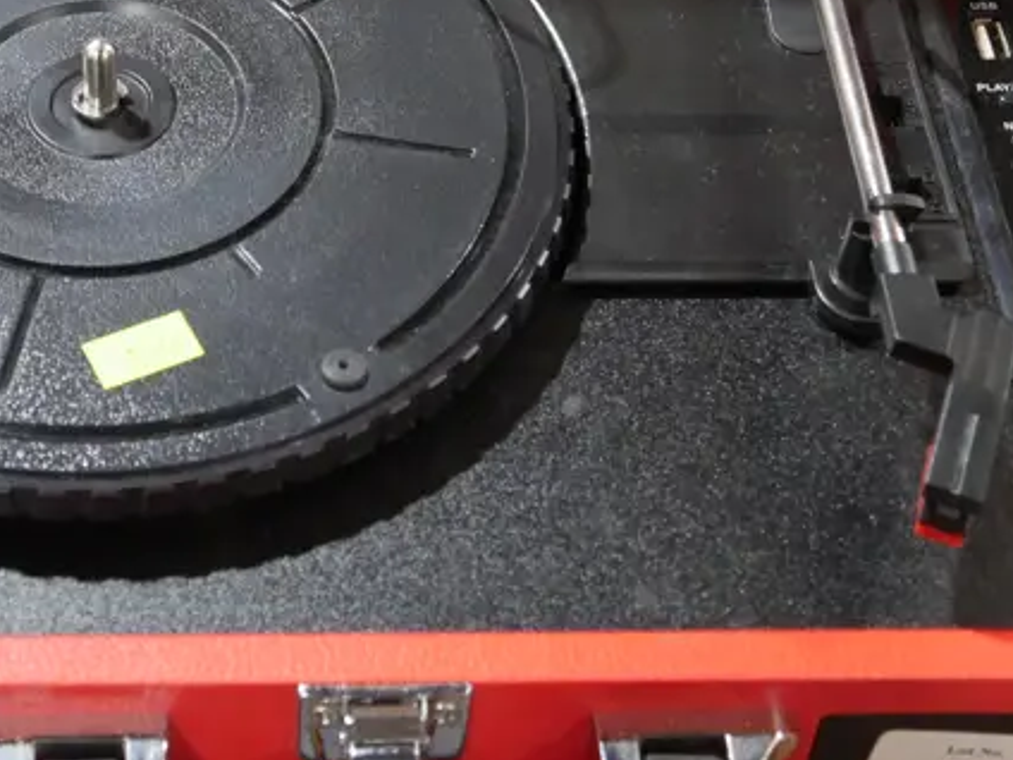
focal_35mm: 87
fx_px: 2546
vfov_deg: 16.4
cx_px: 370
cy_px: -82
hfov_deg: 22.4
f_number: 4.5
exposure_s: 1/60
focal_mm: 18
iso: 1250
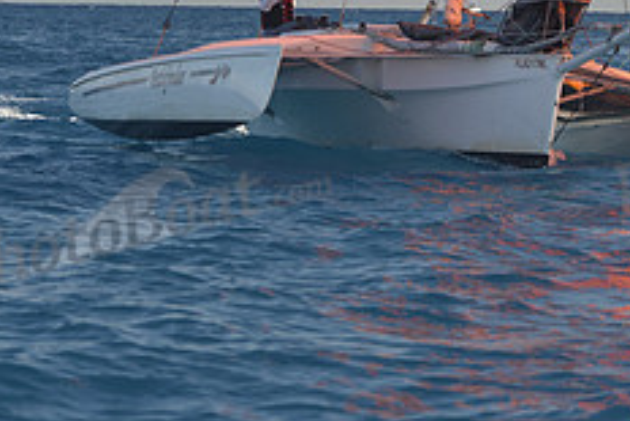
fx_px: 4290
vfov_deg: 5.6
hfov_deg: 8.4
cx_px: 475
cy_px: 45
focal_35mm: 245
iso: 200
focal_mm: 98
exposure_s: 1/640
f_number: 5.6
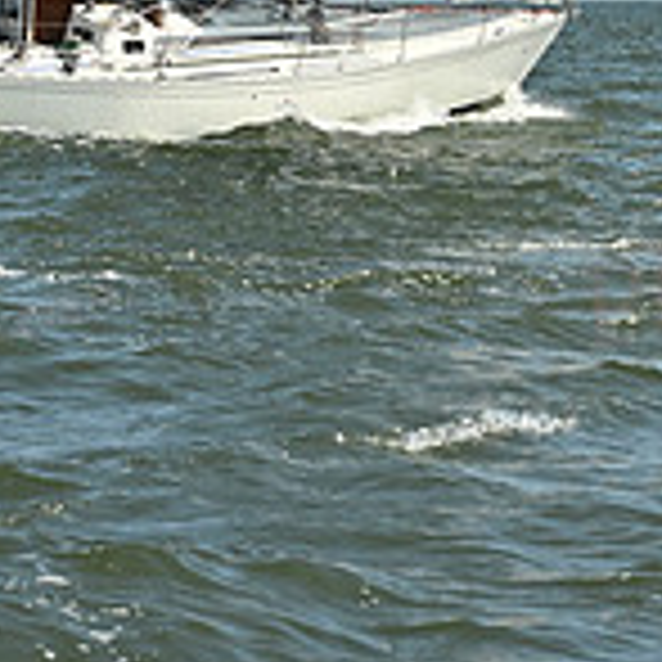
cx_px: 349
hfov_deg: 7.4
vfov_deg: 7.3
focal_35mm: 235
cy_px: -392
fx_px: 5085
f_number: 9
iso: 320
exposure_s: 1/1250
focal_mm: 70
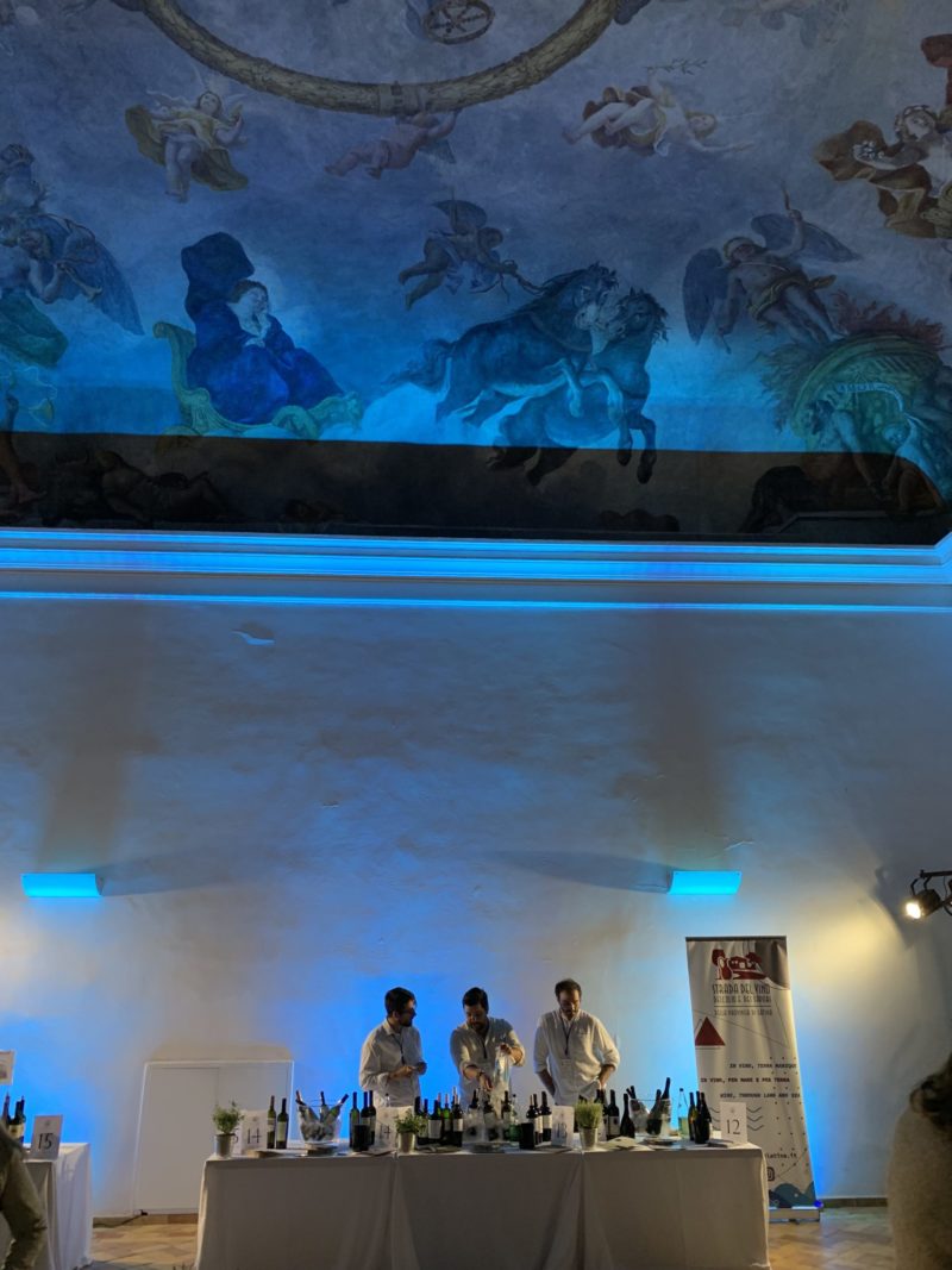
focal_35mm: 26
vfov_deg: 67.3
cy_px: 635
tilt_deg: +21.2
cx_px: 476
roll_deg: +0.3
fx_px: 954
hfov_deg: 53.1
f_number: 1.8
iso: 125
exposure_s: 1/50
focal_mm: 4.25
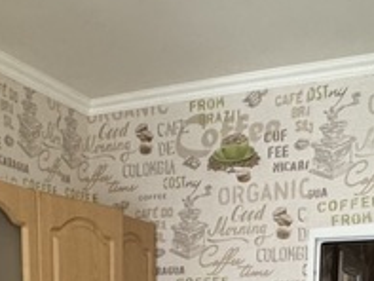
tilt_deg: -13.6
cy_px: 532
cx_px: 161
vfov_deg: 16.6
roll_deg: +2.1
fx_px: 768
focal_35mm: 71
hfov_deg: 27.4
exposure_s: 1/50
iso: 320
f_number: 2.2
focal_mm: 2.22
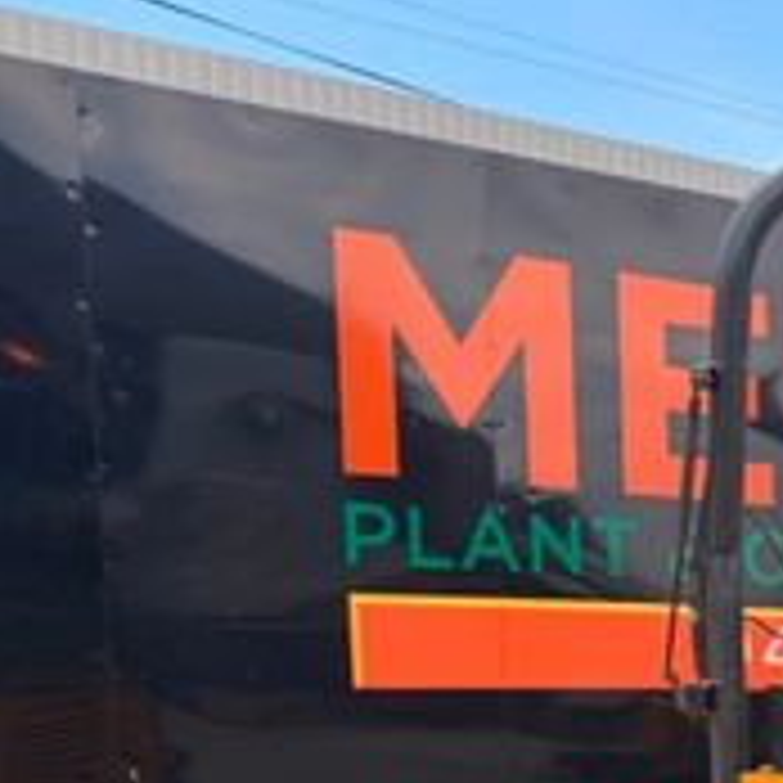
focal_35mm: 73
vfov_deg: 22.1
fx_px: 1868
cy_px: 900
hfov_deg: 19.0
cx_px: 1346
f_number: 1.78
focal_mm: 6.76
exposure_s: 1/1493
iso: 100
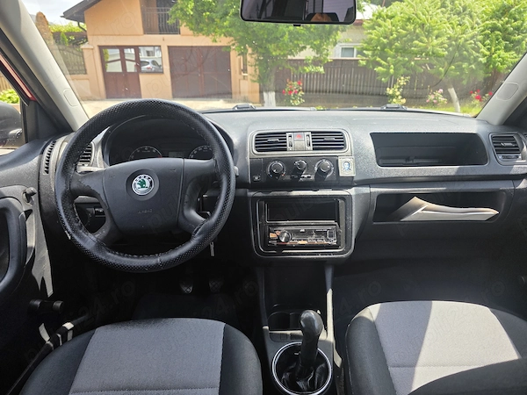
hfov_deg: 73.9
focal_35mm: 23
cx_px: 264
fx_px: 350
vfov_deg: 58.9
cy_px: 198
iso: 32
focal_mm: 6.3
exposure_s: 1/359
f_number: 1.7
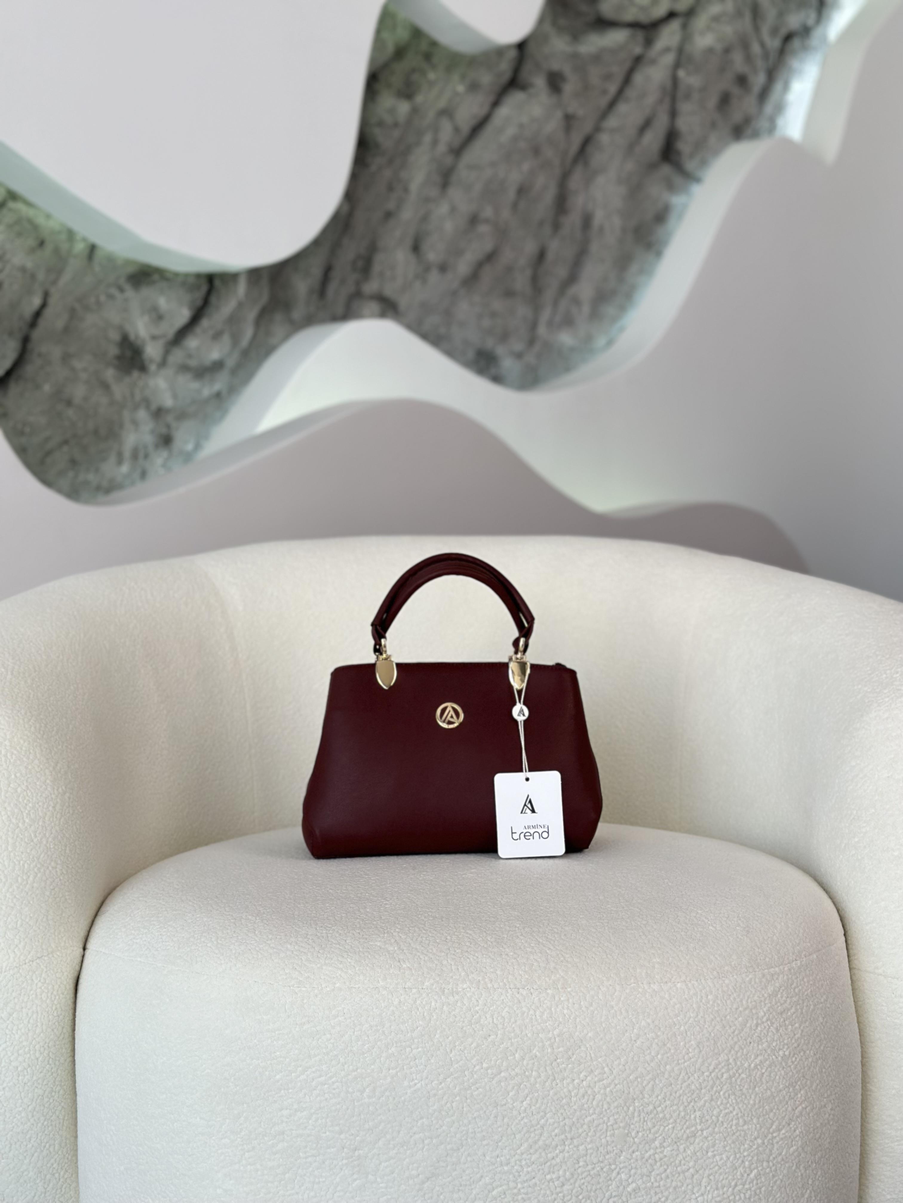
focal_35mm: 48
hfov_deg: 30.3
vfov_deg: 39.7
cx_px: 452
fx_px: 1670
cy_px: 602
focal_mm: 6.86
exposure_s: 1/414
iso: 80
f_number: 1.78
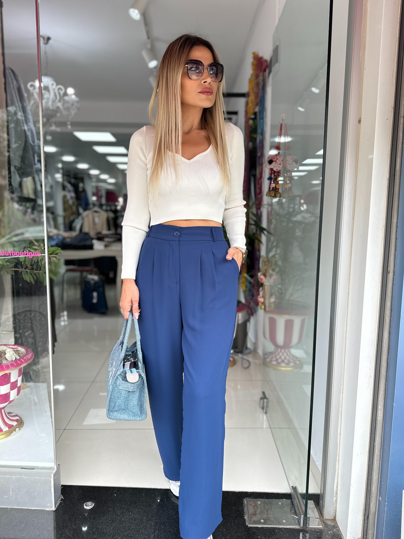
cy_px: 270
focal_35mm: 24
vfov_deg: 71.6
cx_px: 202
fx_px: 373
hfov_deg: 56.8
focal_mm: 6.86
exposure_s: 1/435
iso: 80
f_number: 1.78
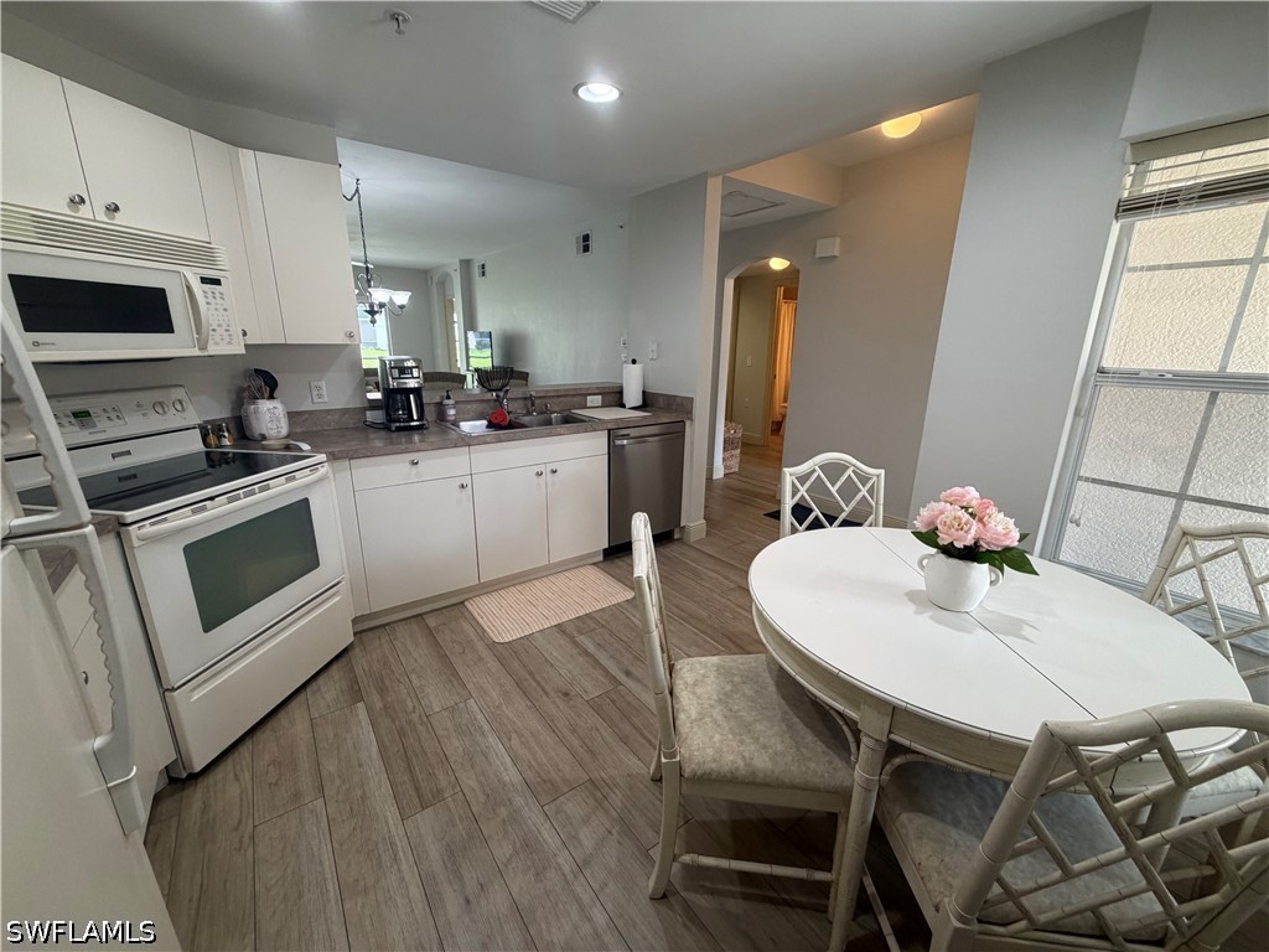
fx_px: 513
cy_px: 476
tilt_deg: -15.7
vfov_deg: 85.7
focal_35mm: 14
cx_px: 634
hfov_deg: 102.1
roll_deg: -0.4
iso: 200
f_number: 2.2
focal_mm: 2.22
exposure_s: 1/120
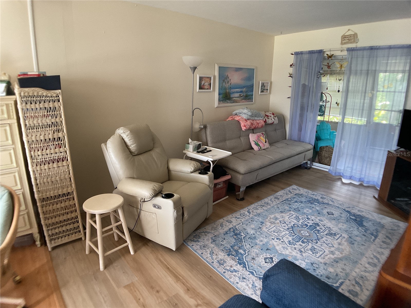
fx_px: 344
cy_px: 154
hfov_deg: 61.7
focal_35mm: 29
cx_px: 206
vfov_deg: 48.2
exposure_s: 1/60
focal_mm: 3
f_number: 1.8
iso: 125
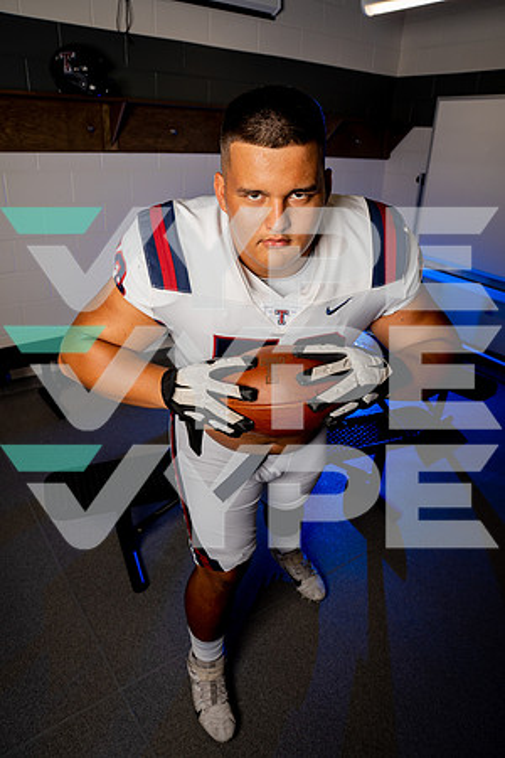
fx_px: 505
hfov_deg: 53.1
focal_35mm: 24
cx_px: 252
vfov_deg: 73.7
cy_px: 379
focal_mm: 24
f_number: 6.3
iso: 160
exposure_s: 1/250
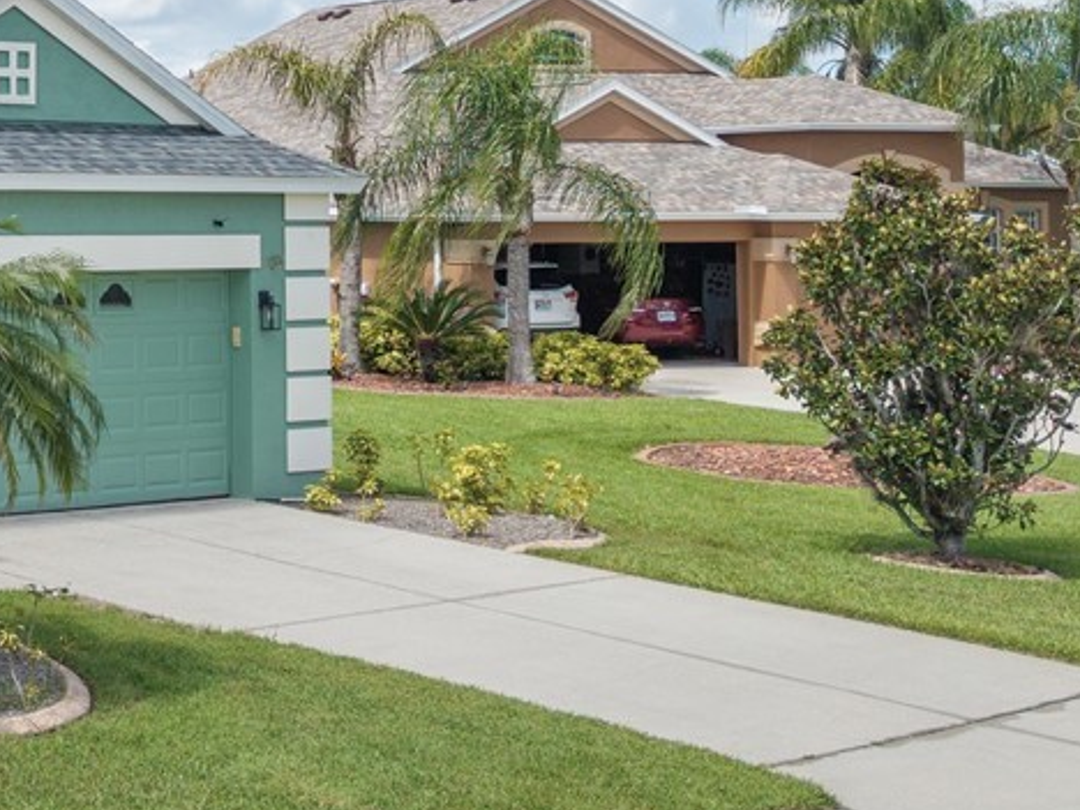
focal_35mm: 82
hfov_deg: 20.3
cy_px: 122
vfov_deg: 17.8
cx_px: -568
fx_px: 2558
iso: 100
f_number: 1.8
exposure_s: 1/1600
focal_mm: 8.67
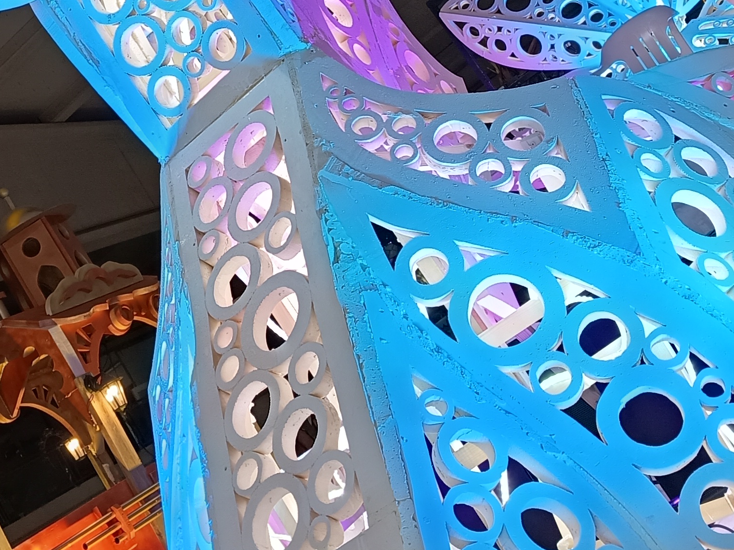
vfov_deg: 22.7
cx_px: 295
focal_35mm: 63
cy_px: 58
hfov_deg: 30.6
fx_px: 1336
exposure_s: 1/50
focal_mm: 5.27
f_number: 1.7
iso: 246
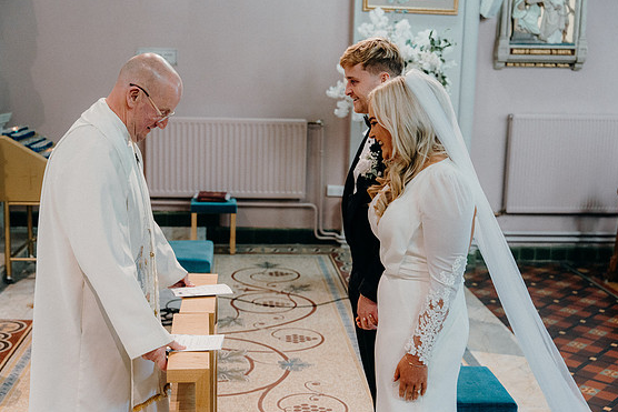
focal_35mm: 48
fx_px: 824
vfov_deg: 28.1
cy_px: 213
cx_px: 305
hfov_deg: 41.1
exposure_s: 1/160
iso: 3200
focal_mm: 46
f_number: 3.5
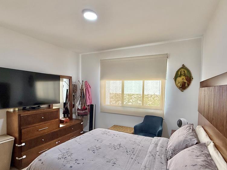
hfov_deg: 84.5
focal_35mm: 19
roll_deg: -1.0
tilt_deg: -2.5
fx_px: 125
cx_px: 121
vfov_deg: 68.4
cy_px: 96
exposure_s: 1/120
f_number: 2.2
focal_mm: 2.22
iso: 125
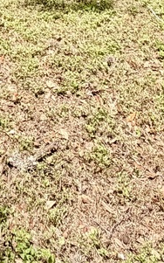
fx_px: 508
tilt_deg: -2.9
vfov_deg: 21.4
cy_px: -185
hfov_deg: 17.5
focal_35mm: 71
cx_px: -33
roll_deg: +1.9
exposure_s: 1/554
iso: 40
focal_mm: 2.22
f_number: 2.2
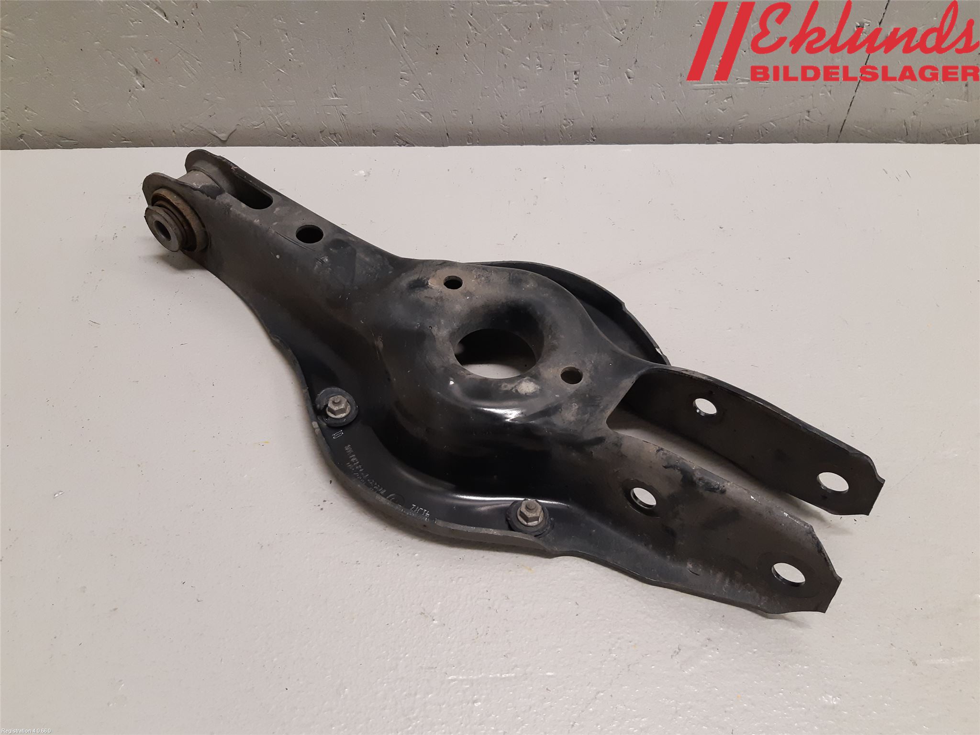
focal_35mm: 26
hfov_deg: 67.3
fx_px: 736
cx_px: 490
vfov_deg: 53.1
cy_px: 368
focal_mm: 3.93
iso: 200
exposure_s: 1/50
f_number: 1.7
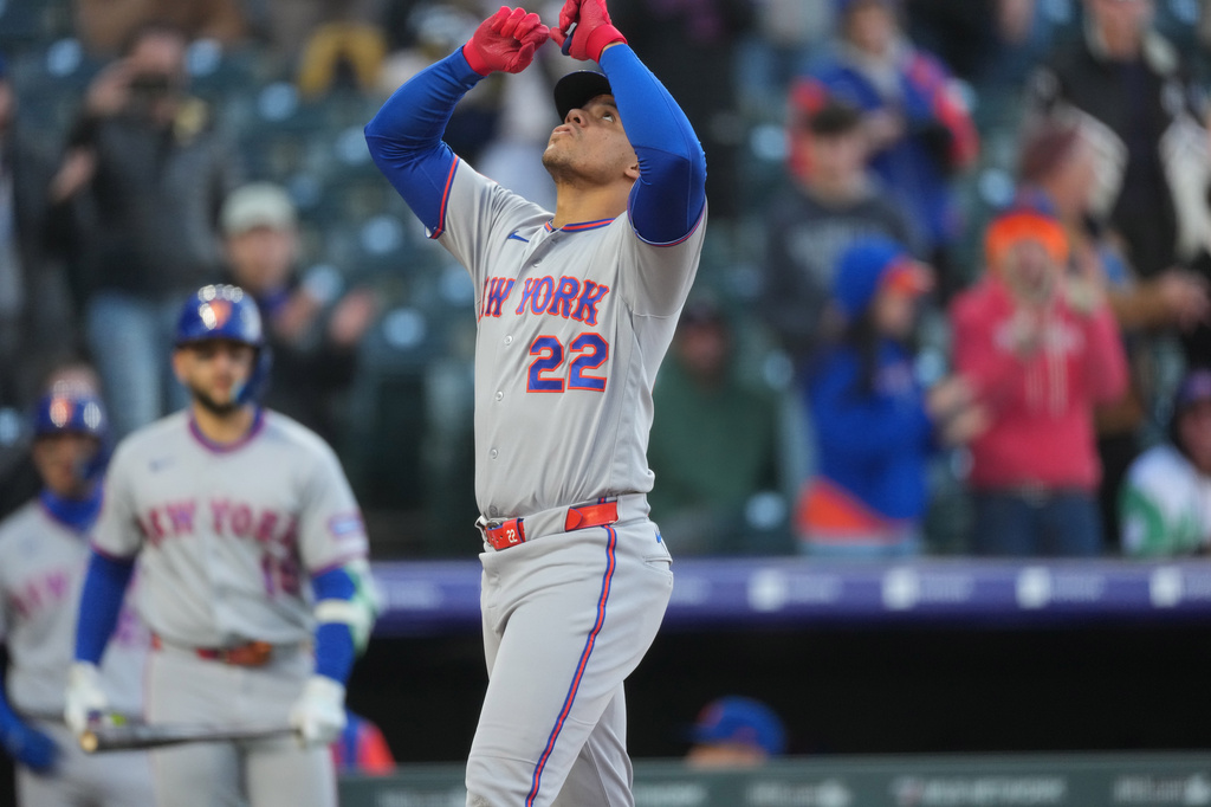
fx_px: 20176
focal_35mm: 600
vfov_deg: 2.3
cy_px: 404
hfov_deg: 3.4
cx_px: 606
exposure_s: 1/1600
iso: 3200
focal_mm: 600
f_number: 4
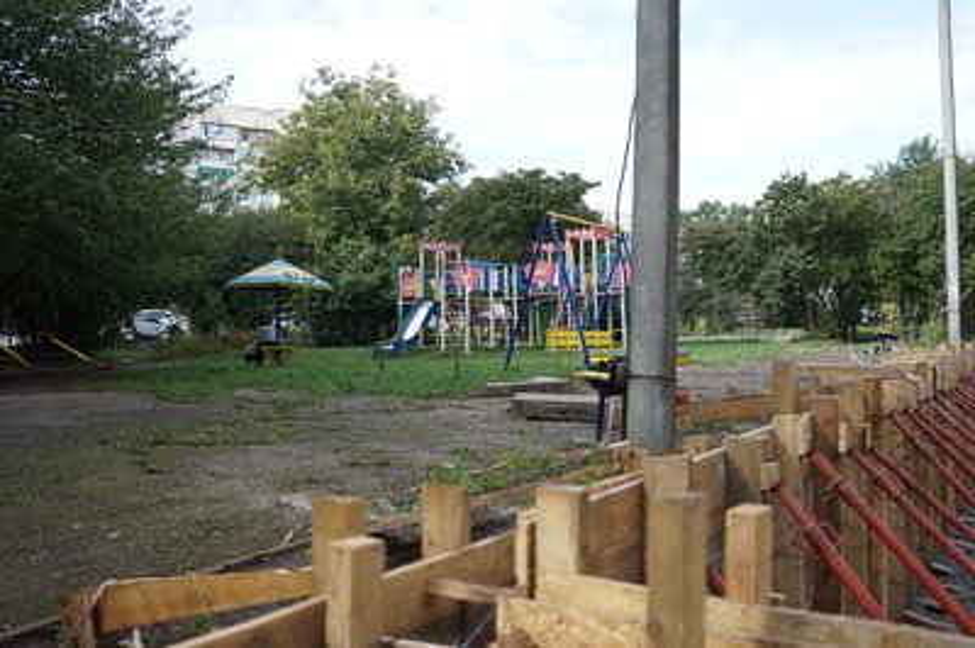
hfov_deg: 54.5
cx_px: 488
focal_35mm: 35
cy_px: 324
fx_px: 947
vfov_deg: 37.8
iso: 100
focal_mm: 35
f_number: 2.5
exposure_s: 1/400
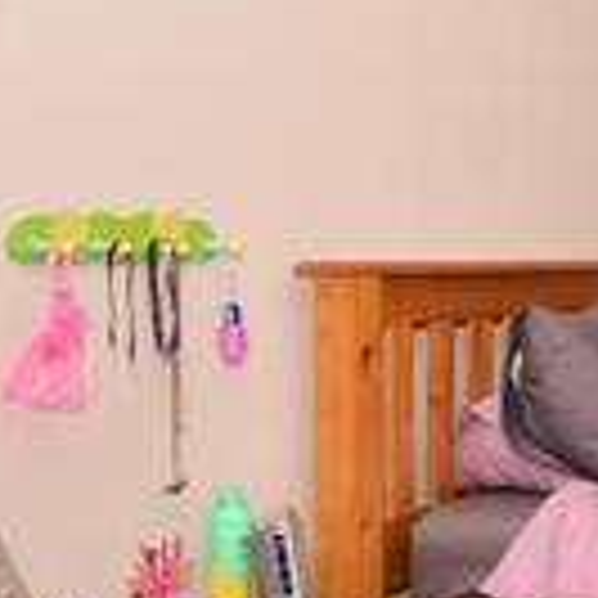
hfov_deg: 18.9
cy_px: 241
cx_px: 1147
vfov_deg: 27.2
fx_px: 1231
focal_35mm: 63
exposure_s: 1/80
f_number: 7.1
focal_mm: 10
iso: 200
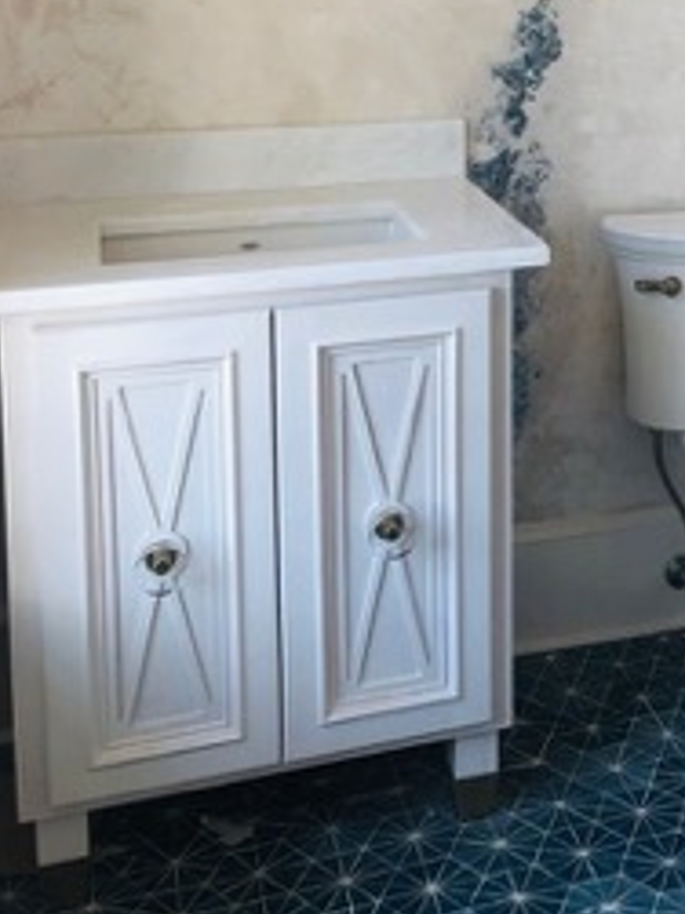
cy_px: 80
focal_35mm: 58
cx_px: 696
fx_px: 1532
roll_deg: -1.4
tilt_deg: -7.4
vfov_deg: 31.6
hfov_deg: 24.0
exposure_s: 1/120
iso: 40
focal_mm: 3.99
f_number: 1.8
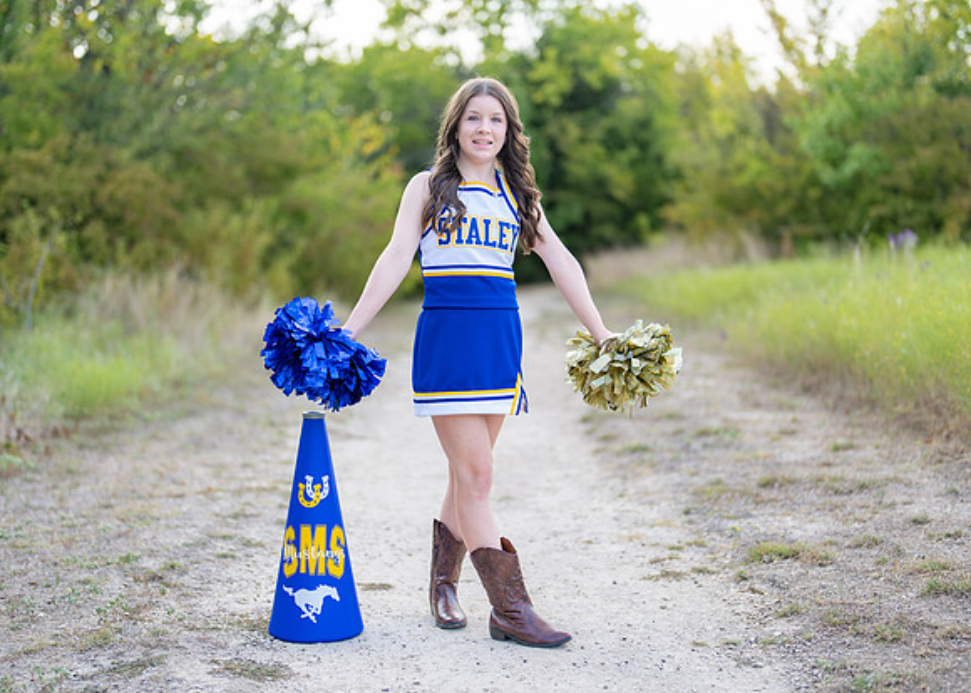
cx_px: 469
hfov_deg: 34.0
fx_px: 1586
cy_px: 345
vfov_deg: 24.6
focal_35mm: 58
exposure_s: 1/800
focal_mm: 50
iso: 100
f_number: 1.2
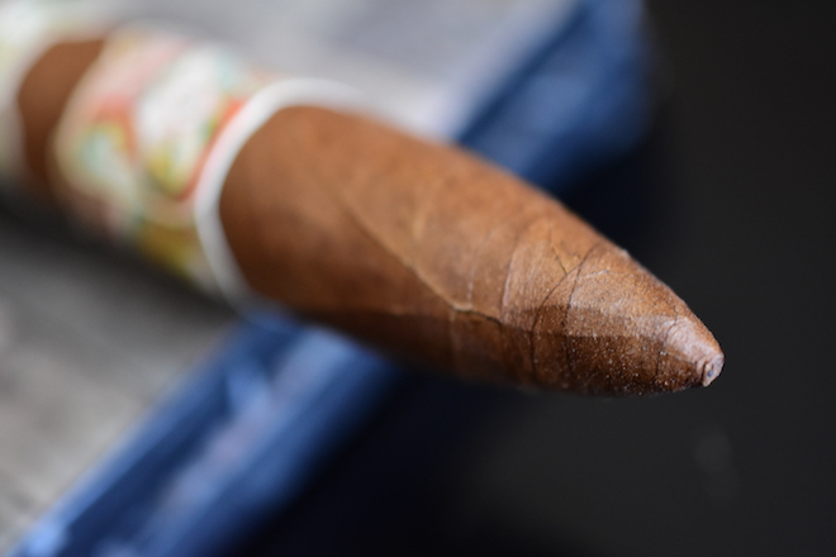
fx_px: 1393
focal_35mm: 60
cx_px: 418
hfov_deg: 33.4
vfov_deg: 22.6
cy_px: 278
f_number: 3.3
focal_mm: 40
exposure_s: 1/25
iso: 1600
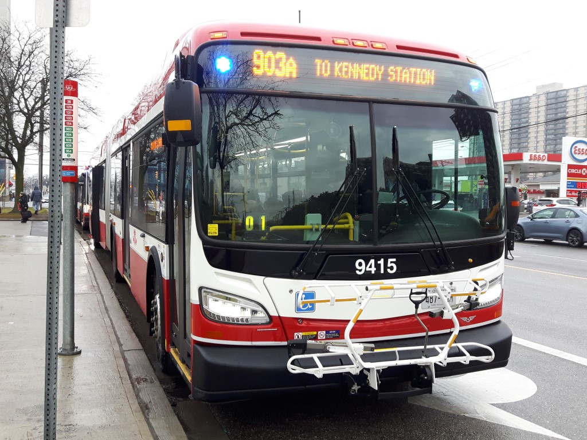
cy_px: 220
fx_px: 526
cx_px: 294
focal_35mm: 31
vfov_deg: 45.4
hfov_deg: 58.4
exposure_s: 1/100
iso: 64
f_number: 1.9
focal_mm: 3.7
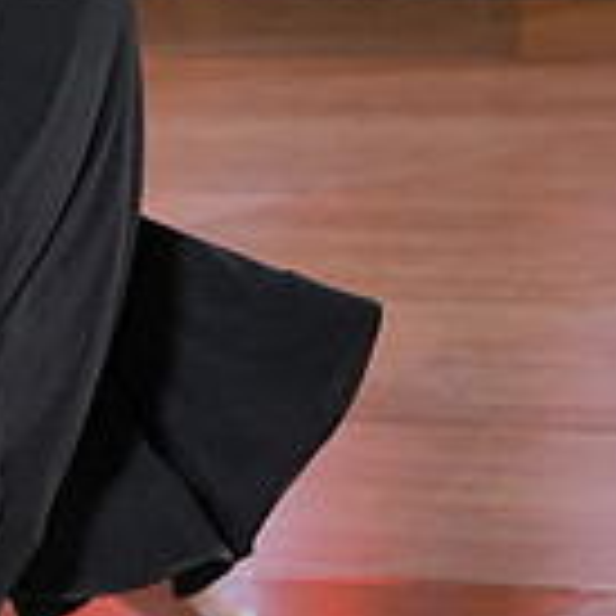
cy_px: -90
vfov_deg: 4.6
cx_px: -97
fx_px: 7590
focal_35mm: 377
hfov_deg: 4.6
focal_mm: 105
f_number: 5.6
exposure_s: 1/400
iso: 3200
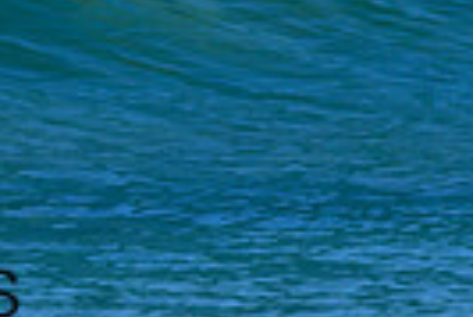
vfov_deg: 0.3
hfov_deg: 0.5
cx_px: -163
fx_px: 55177
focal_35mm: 4195
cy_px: -317
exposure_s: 1/2000
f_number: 6.3
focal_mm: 800
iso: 360
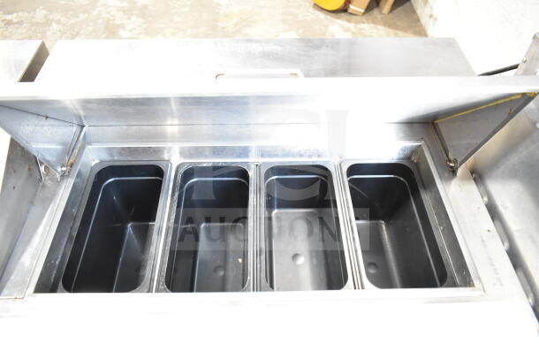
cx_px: 270
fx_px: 404
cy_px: 180
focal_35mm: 27
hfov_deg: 67.4
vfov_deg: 48.0
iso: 1600
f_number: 3.5
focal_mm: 18
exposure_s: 1/50
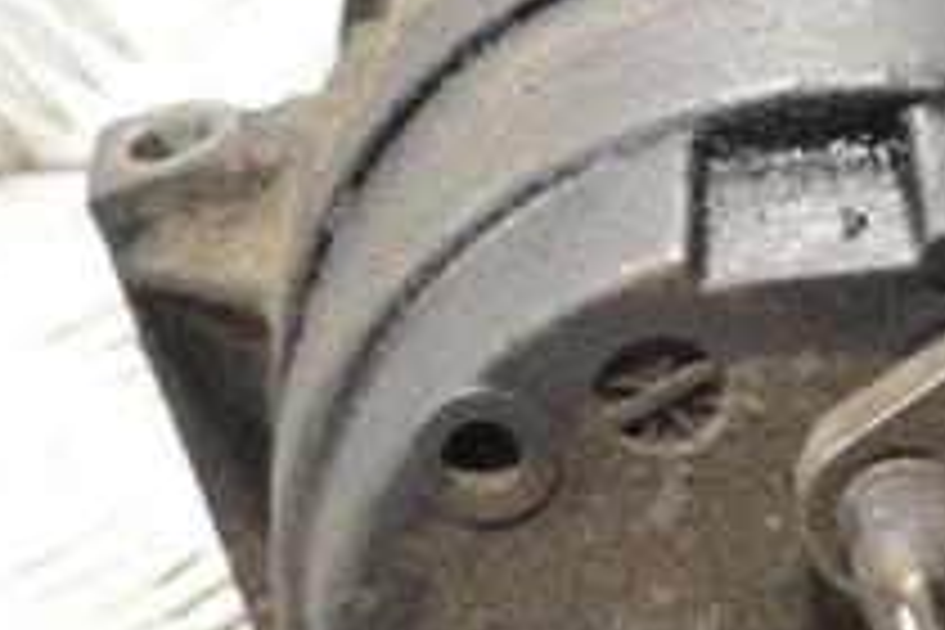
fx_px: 6179
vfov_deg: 5.8
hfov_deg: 8.7
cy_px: 423
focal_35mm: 235
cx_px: 819
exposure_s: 1/160
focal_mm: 55
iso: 3200
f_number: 6.3
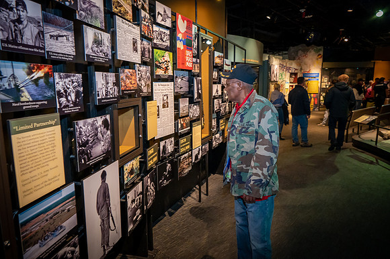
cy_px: 130
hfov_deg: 73.8
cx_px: 195
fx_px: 260
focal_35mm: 24
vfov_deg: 53.1
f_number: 5
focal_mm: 24
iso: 5000
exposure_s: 1/30
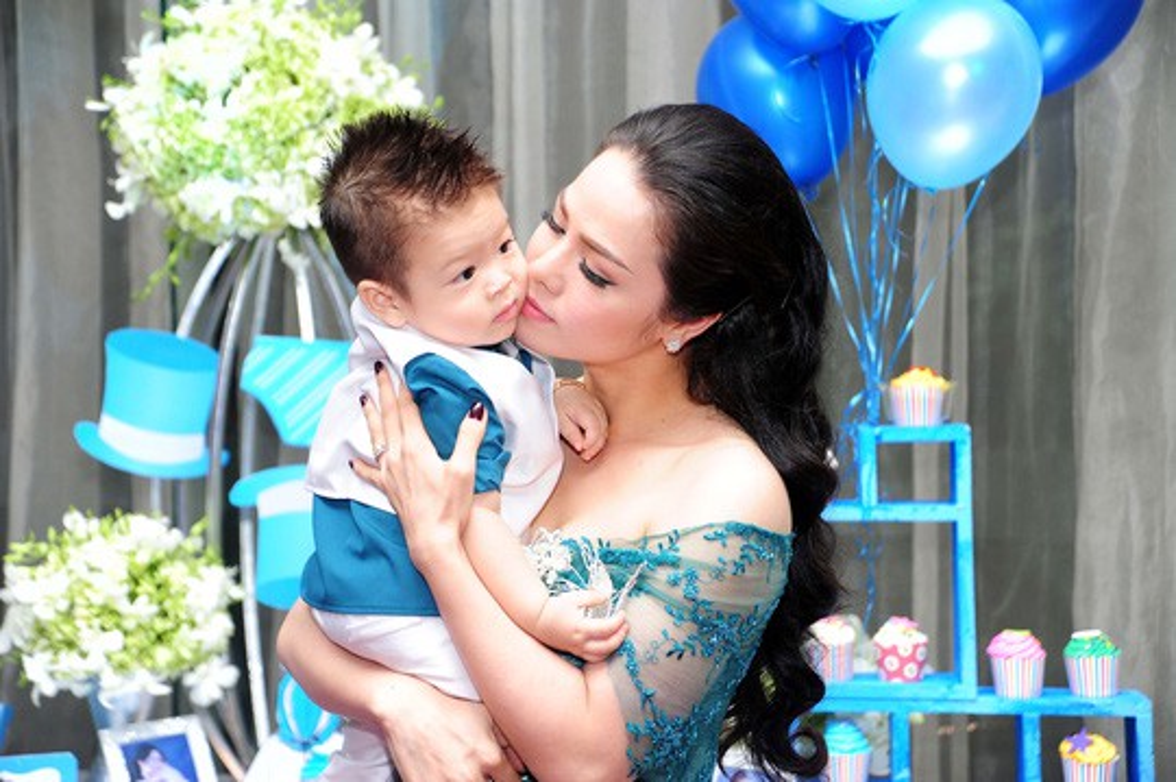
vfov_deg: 16.0
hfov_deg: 23.9
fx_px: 2774
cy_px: 391
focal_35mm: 85
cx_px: 588
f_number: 4.5
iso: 800
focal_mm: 85
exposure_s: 1/200
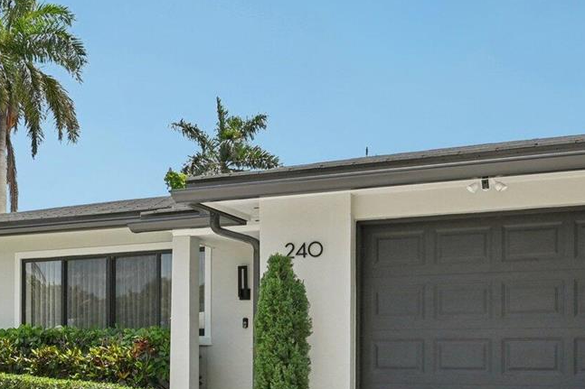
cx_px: 264
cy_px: 319
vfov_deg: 28.0
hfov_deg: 41.9
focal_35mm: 47
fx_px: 764
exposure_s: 1/2500
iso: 800
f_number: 8
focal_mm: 19
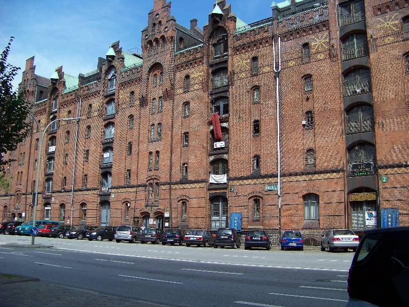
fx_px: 425
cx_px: 204
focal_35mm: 36
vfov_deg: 39.7
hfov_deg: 51.4
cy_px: 154
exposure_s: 1/800
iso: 66
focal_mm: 5.85
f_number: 2.8
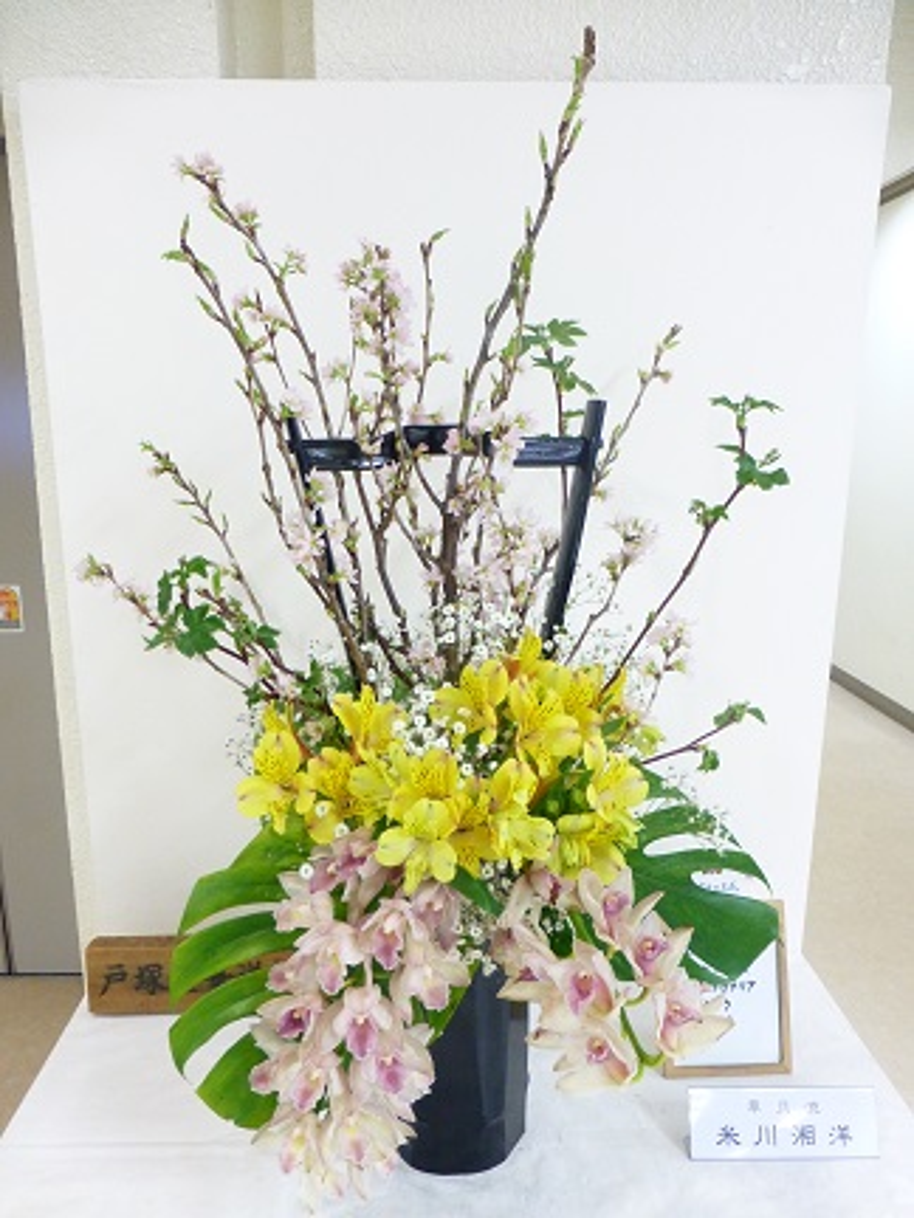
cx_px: 457
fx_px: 845
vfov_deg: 71.6
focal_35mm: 24
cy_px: 609
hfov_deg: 56.8
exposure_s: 1/25
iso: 400
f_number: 3.3
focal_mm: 4.3
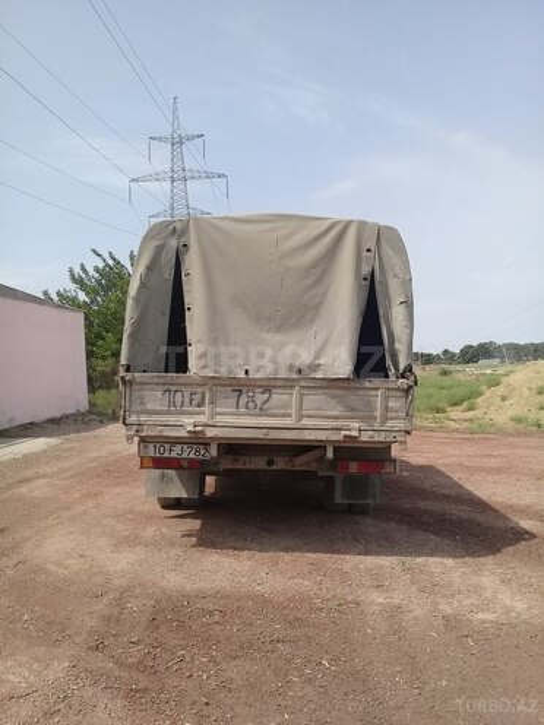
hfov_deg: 45.4
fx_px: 650
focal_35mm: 31
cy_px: 362
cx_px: 272
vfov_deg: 58.4
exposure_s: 1/1391
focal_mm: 3.3
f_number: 2.2
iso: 50
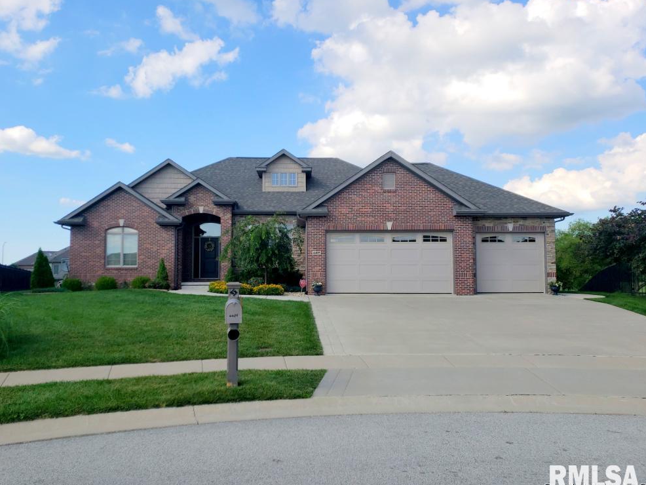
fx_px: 504
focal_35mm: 27
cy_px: 247
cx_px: 314
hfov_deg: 65.3
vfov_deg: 51.4
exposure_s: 1/2812
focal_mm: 4.3
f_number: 1.5
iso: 50
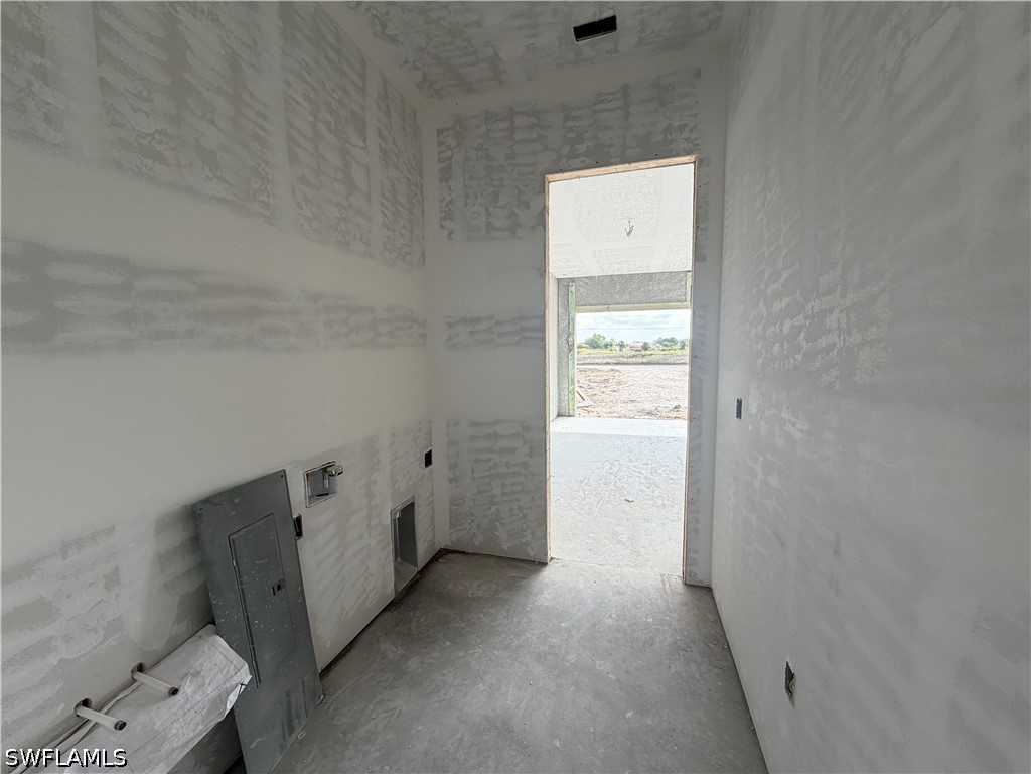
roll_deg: +1.5
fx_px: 417
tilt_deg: -6.0
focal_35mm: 14
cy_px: 387
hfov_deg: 102.1
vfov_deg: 85.7
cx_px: 516
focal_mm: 2.22
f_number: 2.2
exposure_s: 1/128
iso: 50
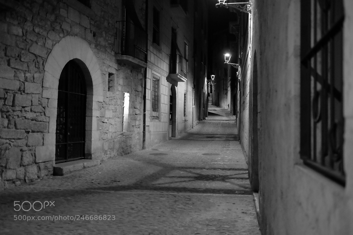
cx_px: 176
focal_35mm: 35
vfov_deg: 37.8
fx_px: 343
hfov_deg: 54.4
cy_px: 118
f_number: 1.4
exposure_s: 1/60
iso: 3200
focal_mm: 23
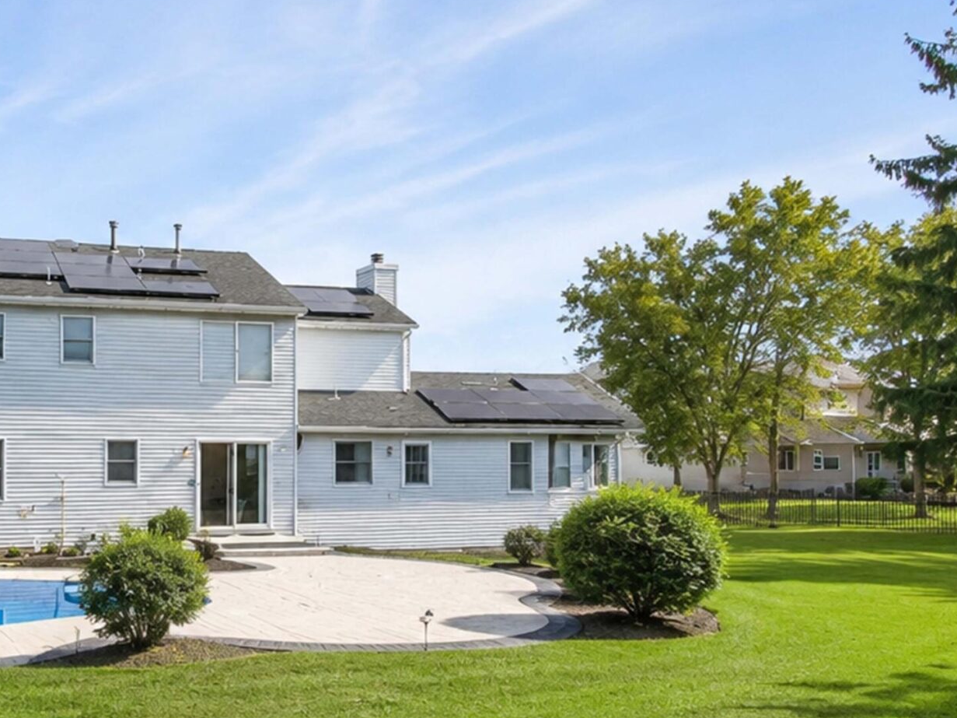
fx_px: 829
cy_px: 422
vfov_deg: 46.6
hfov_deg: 54.3
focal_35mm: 30
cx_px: 145
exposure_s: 1/100
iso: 800
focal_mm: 10
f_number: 8
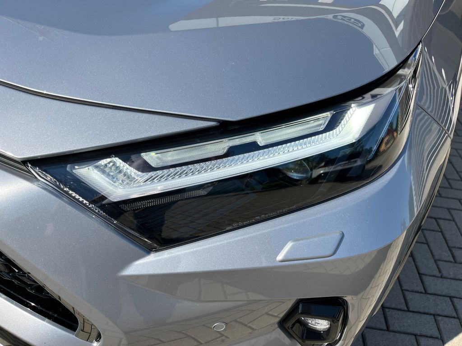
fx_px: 347
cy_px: 173
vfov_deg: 53.1
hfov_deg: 67.3
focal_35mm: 26
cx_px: 231
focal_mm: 5.1
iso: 50
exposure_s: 1/2755
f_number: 1.6
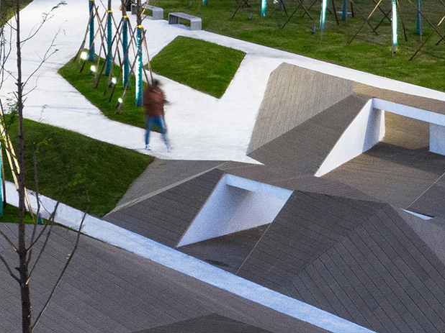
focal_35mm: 132
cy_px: 9
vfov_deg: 11.1
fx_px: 1696
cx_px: 346
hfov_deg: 14.9
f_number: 3.8
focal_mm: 8.6
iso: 100
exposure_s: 1/5
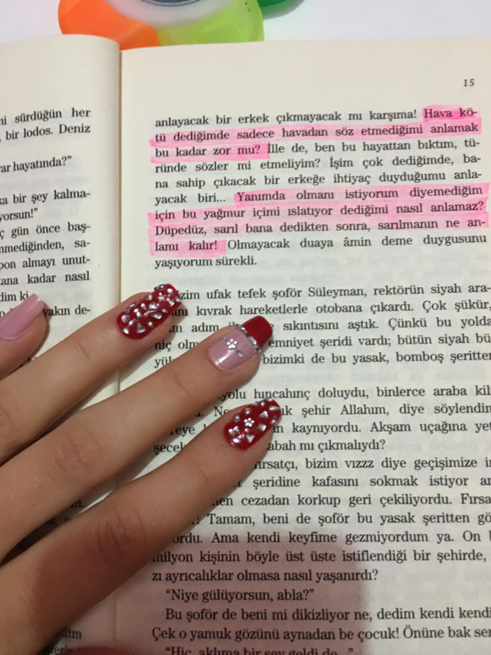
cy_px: 328
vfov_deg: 61.7
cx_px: 246
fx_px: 548
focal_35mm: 29
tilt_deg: -82.0
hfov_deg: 48.2
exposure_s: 1/8
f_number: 2.2
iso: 125
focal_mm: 4.15
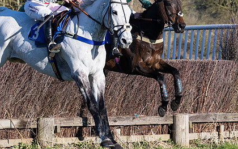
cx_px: 141
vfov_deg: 6.8
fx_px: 1253
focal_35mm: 193
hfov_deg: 10.9
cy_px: 77
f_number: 4
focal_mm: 70
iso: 200
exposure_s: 1/1600
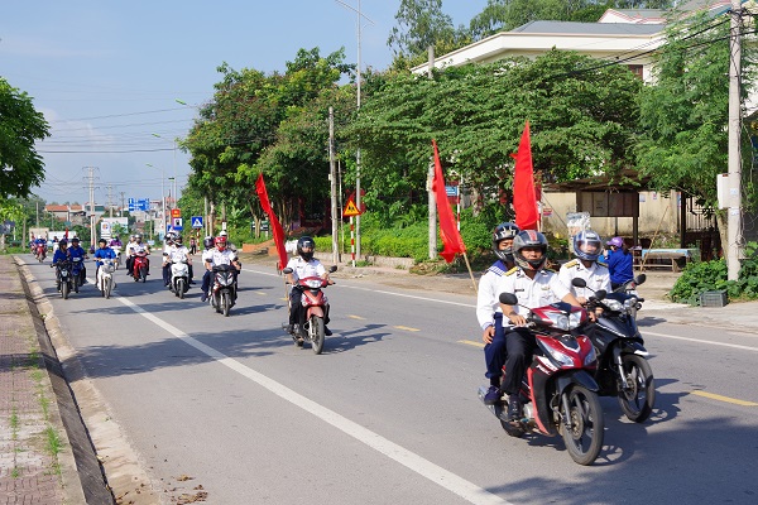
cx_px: 379
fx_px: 1137
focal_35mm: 54
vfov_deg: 25.1
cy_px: 252
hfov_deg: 36.9
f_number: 9
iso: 200
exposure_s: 1/250
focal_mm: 36
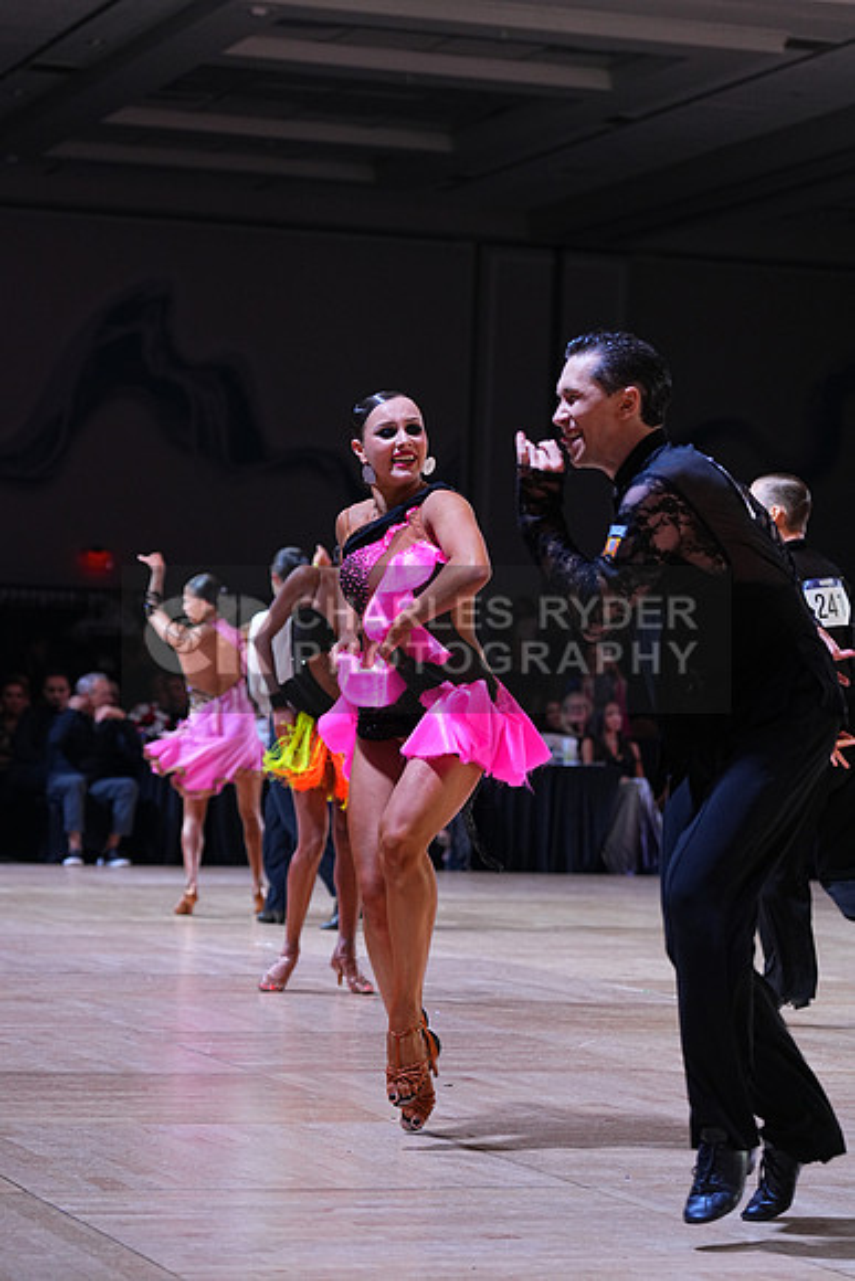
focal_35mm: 97
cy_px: 640
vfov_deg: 21.0
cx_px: 428
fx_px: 3453
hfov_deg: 14.1
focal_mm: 97
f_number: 4
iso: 1250
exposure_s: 1/400
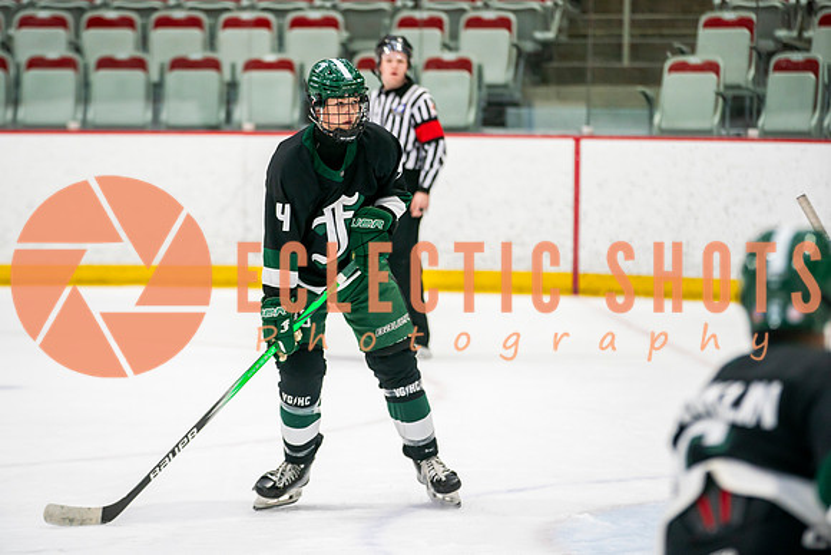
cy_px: 250
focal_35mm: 185
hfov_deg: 11.1
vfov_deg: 7.4
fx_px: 4264
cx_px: 374
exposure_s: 1/640
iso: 1000
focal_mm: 168
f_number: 3.2
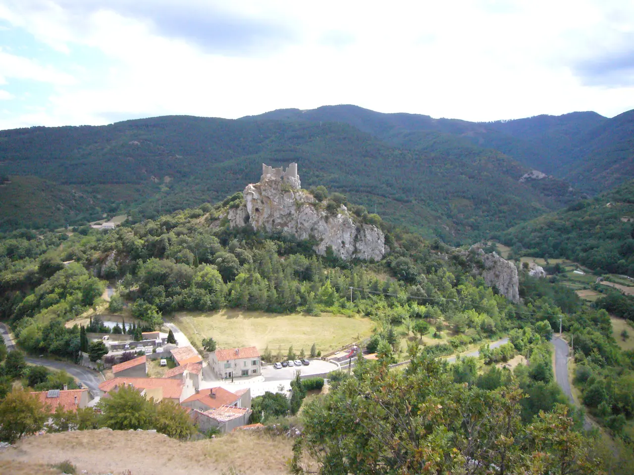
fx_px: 513
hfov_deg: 63.4
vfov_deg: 49.7
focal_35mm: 28
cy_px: 238
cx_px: 317
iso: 400
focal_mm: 4.6
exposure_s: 1/640
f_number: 5.6
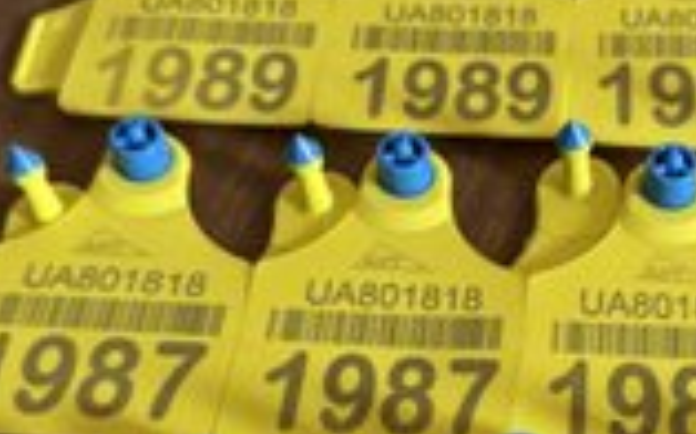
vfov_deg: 19.6
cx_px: 554
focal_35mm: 65
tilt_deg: -56.8
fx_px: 1232
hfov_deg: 30.8
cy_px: 394
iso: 800
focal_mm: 6.76
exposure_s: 1/59
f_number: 1.78
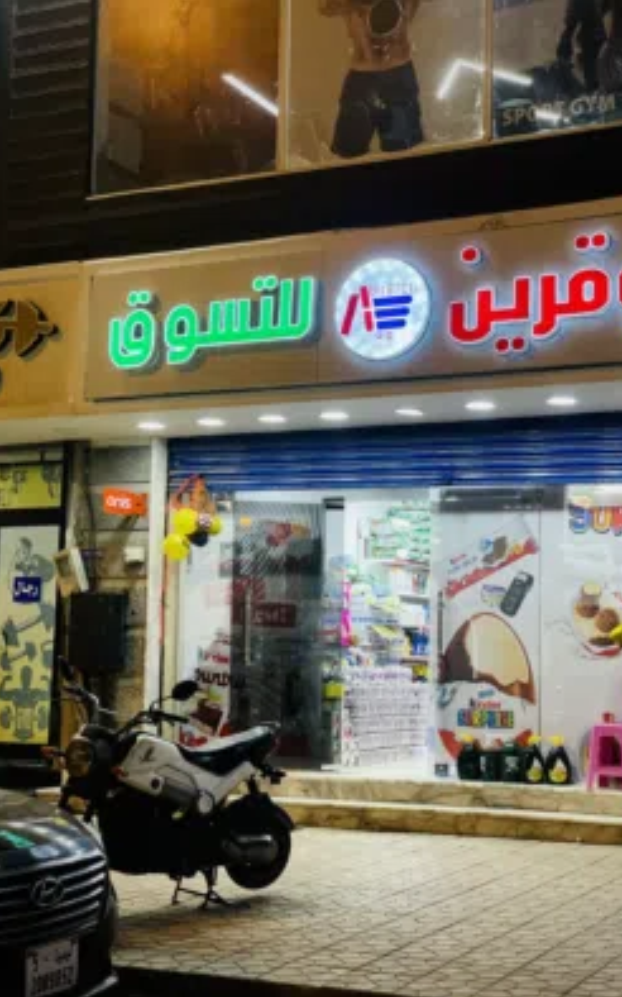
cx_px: 367
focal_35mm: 56
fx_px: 1520
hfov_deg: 23.1
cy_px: 504
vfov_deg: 36.3
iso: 200
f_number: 2
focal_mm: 6
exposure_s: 1/100
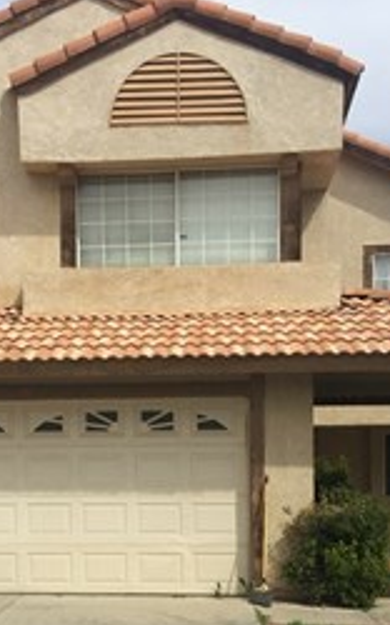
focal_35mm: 59
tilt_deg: -0.4
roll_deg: -0.9
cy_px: 555
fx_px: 1005
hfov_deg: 21.8
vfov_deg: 32.9
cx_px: 118
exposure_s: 1/2825
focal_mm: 4.15
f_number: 2.2
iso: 32
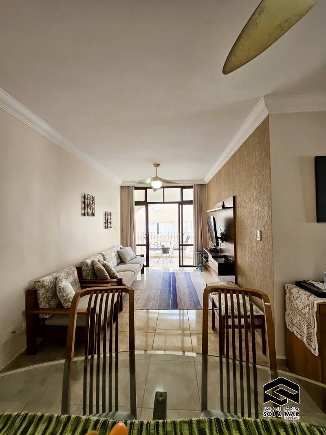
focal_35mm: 13
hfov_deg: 89.9
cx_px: 163
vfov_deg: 106.2
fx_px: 163
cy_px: 218
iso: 64
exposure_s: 1/60
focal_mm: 1.7
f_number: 2.2
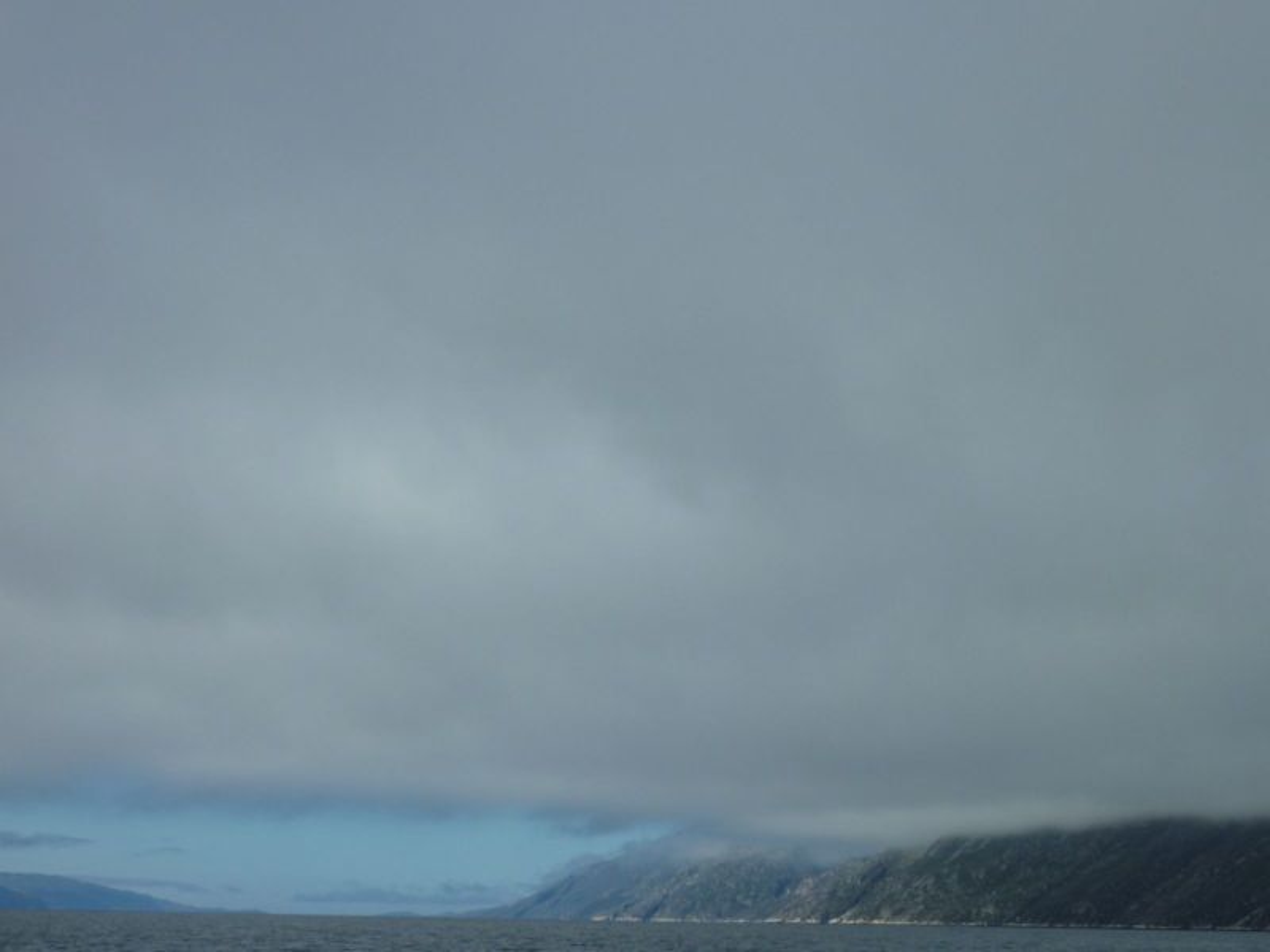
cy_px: 476
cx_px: 635
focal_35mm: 63
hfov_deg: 30.7
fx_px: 2311
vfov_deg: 23.3
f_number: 5.6
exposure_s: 1/640
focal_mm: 10.3
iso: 80
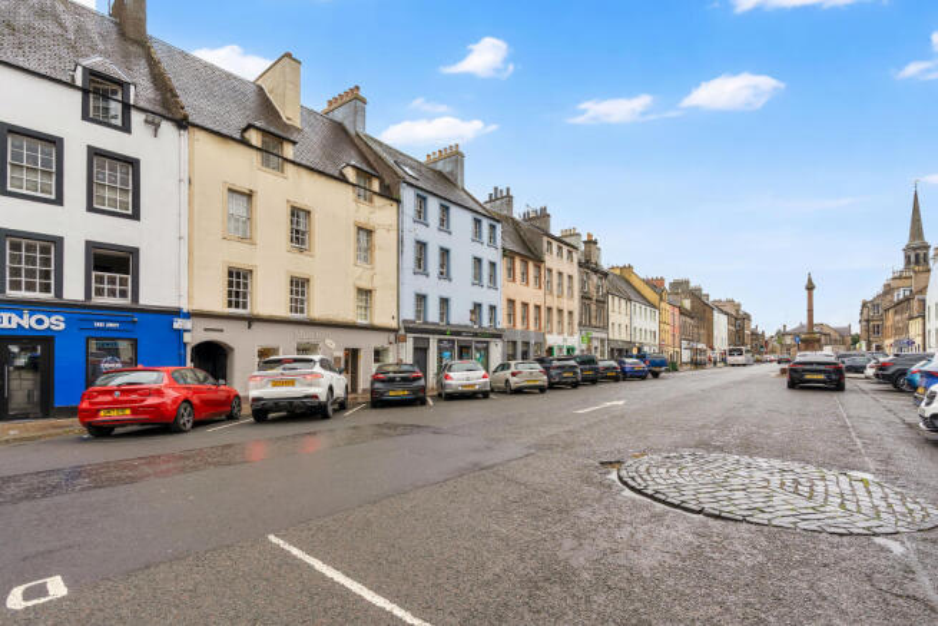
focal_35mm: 16
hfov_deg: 96.7
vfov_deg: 73.8
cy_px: 313
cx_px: 469
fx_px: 417
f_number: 5.6
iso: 100
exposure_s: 1/125
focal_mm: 16
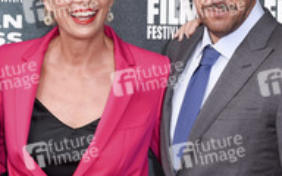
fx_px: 1468
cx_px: 167
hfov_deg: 11.0
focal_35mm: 191
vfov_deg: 6.9
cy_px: 116
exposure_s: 1/250
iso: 400
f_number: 6.3
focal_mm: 80
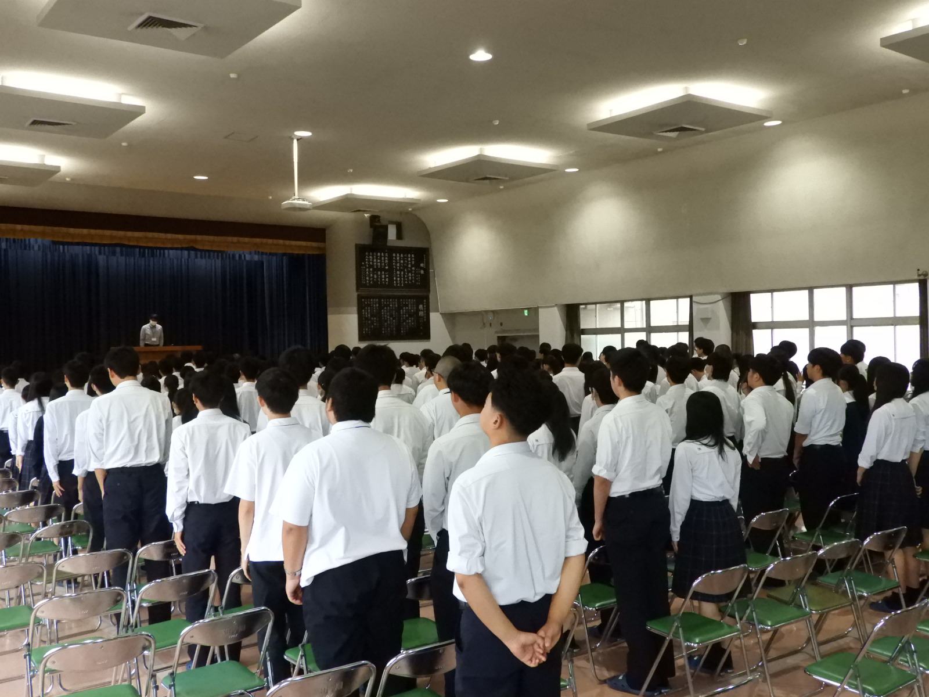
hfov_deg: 55.4
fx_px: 886
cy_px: 348
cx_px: 464
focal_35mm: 33
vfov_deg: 42.9
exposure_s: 1/400
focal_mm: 5.9
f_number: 3.6
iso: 1600
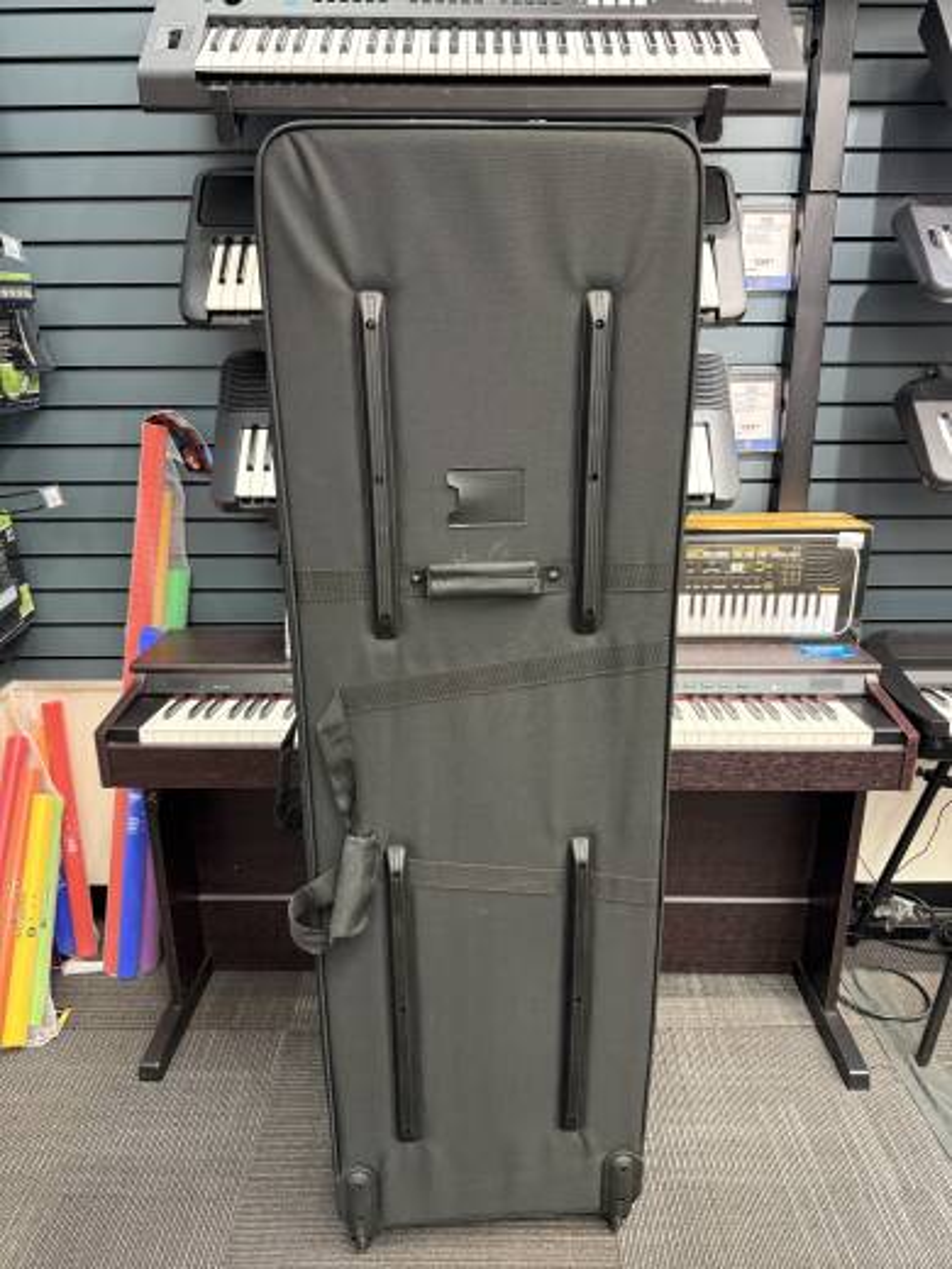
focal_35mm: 24
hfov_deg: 56.8
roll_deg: +0.9
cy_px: 634
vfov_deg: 71.6
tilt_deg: -17.2
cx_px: 476
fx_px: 880
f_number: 1.78
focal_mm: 6.76
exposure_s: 1/60
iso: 320
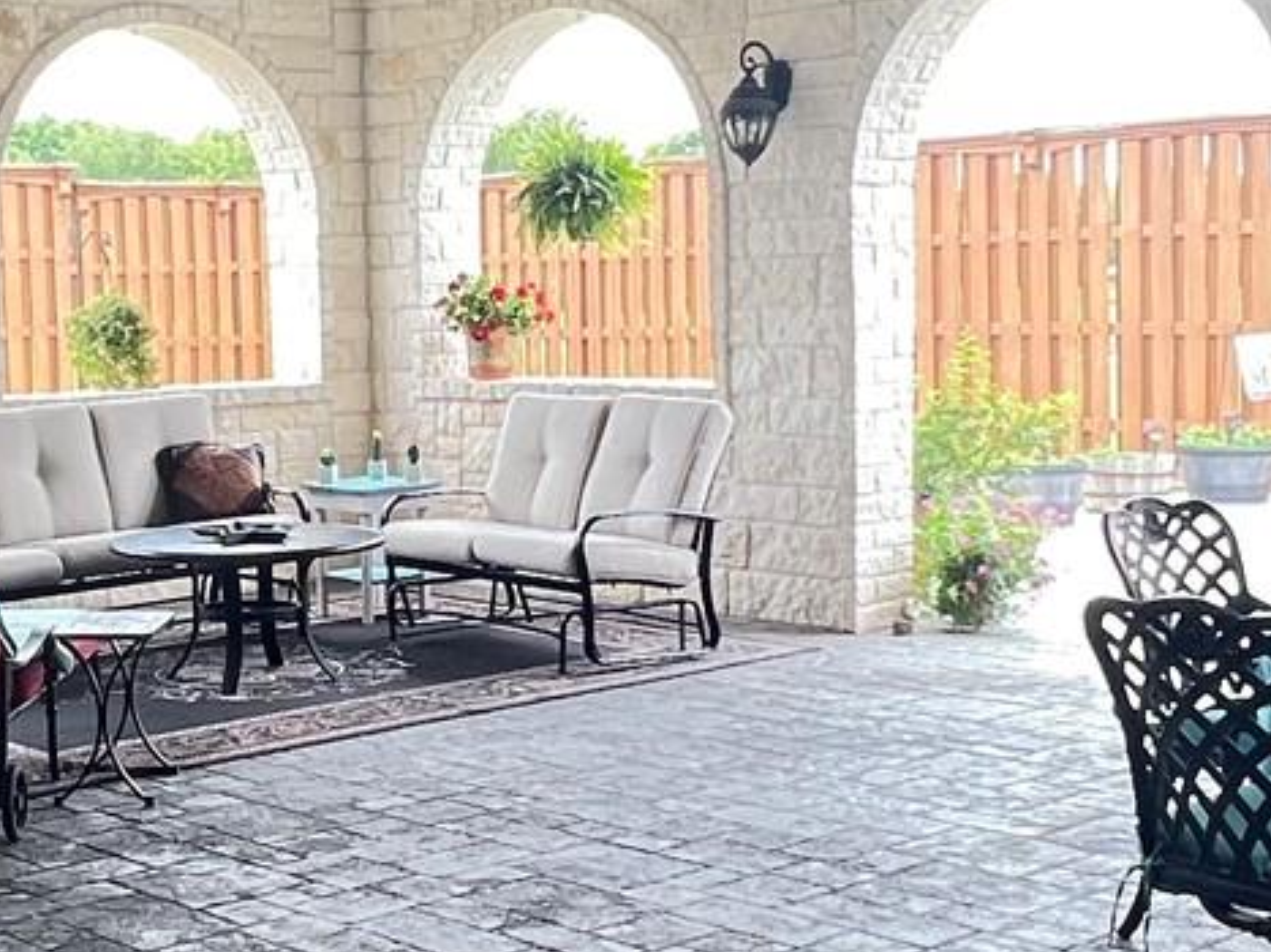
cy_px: 449
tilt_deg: -3.9
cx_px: 359
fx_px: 2092
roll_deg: +1.5
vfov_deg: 25.6
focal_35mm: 57
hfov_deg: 33.3
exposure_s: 1/99
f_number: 1.8
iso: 80
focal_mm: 1.57
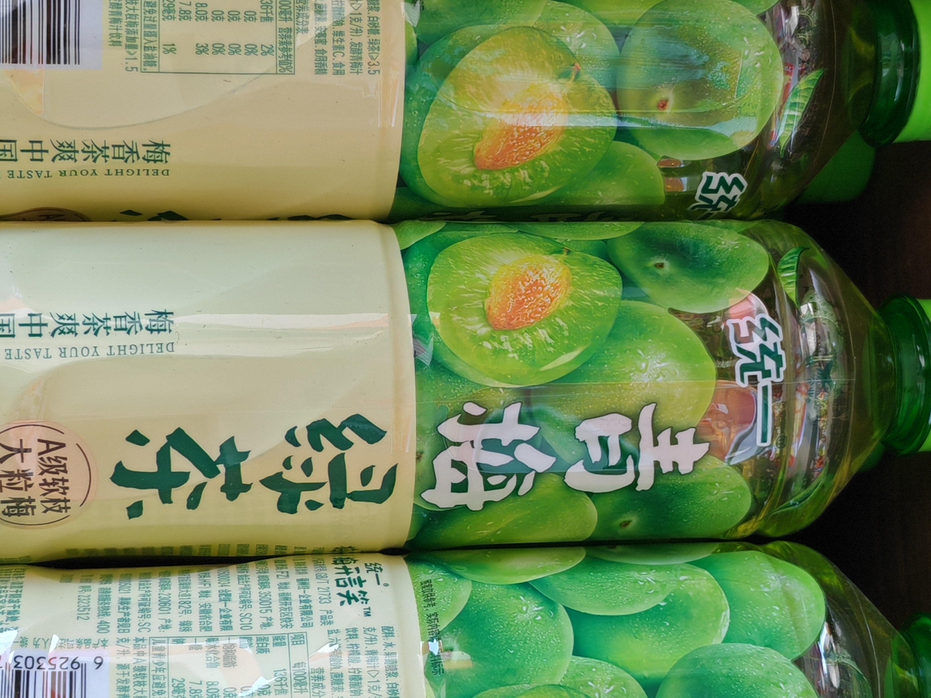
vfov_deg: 21.9
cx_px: 433
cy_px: 385
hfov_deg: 29.0
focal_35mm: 67
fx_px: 1802
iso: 125
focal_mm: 5.52
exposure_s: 1/120
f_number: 1.95
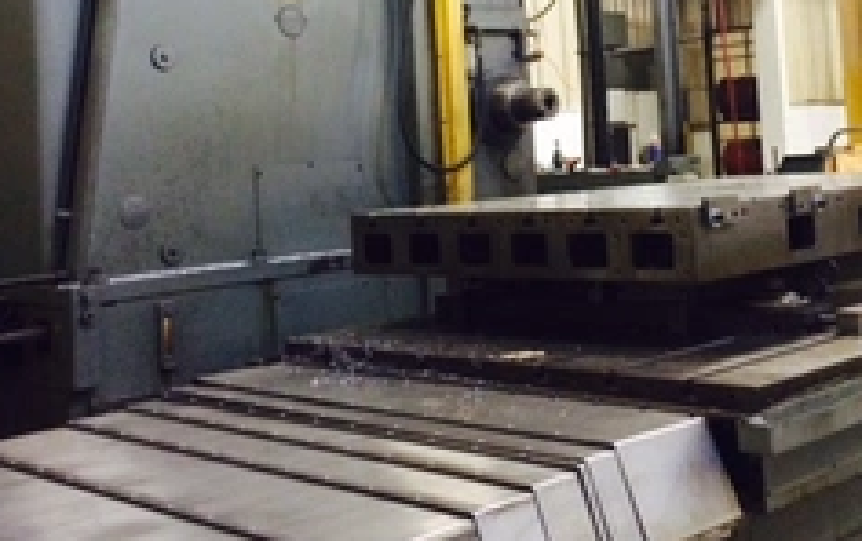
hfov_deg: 38.6
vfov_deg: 24.4
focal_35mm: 52
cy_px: 80
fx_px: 1223
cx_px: 544
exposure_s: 1/30
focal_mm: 4.15
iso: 250
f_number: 2.2
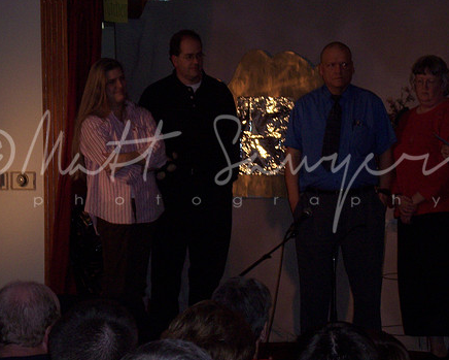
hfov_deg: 12.7
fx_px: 2020
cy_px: 162
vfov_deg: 10.2
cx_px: 210
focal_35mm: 152
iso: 140
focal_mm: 24
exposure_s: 1/125
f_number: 4.8
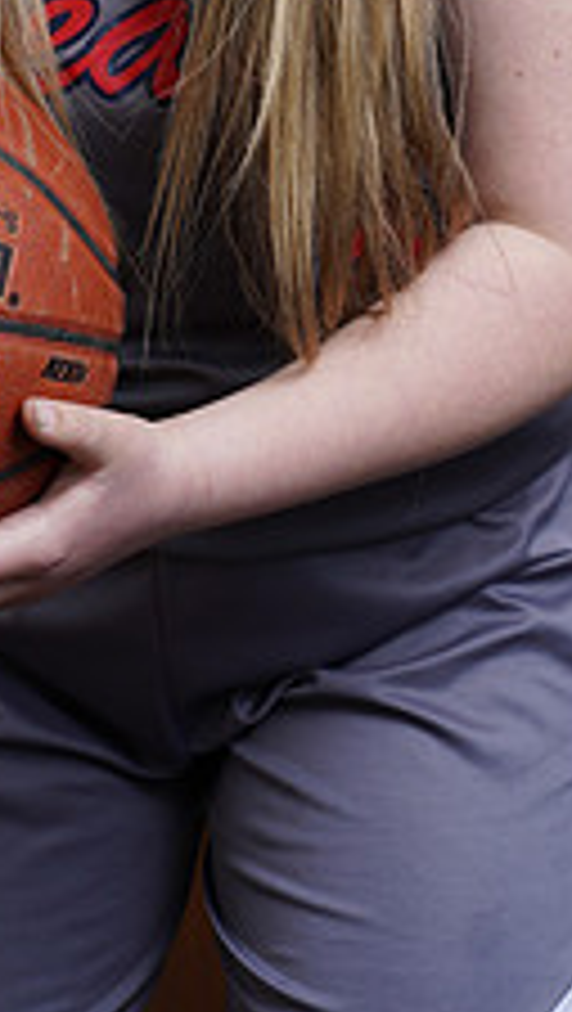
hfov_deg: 5.3
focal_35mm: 229
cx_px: -27
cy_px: -166
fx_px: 6159
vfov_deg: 9.3
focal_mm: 85
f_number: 5.6
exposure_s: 1/250
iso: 200
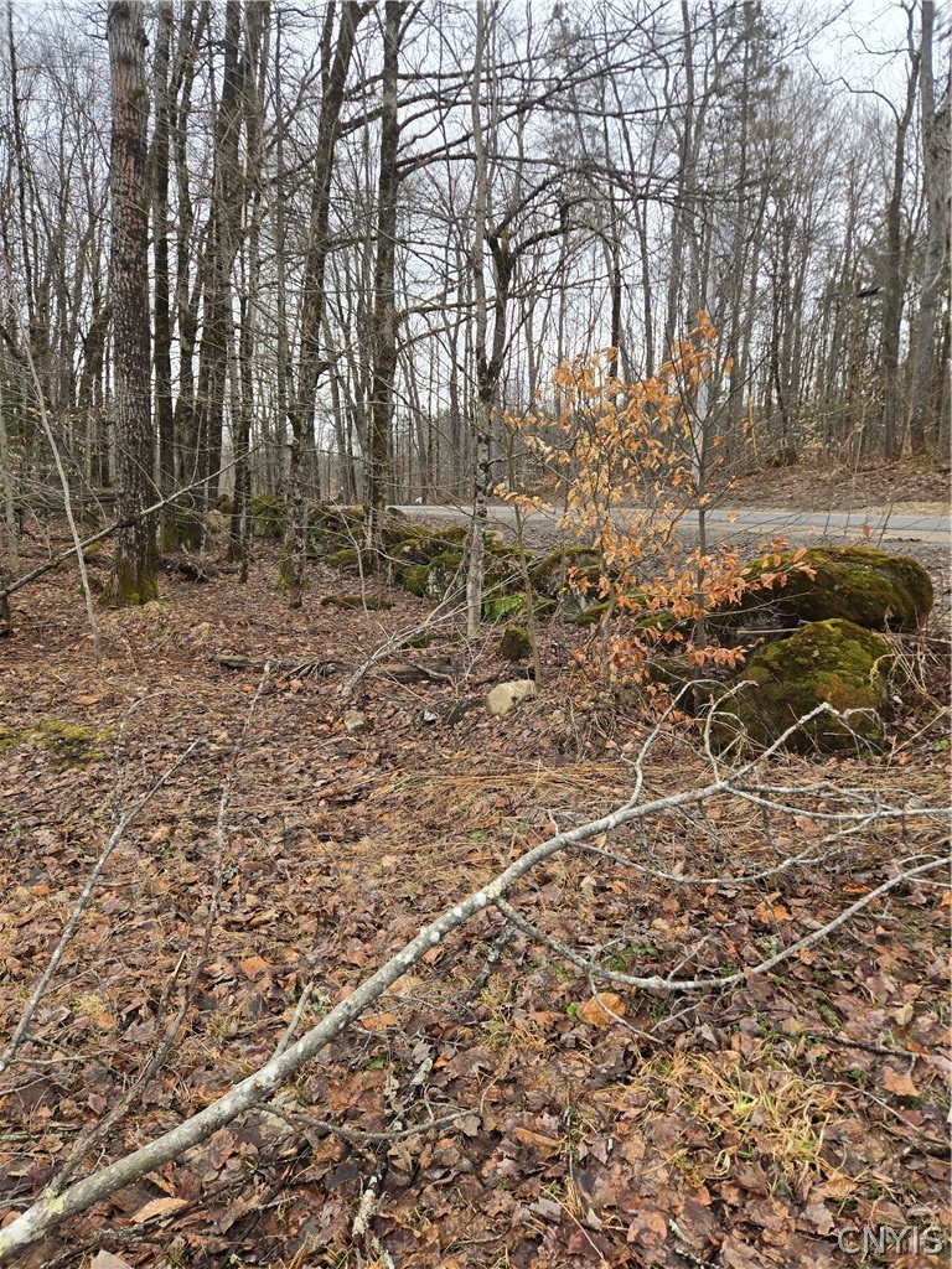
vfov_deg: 73.9
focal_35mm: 23
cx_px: 476
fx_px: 843
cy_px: 634
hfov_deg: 58.9
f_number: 1.8
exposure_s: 1/180
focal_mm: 5.4
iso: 25
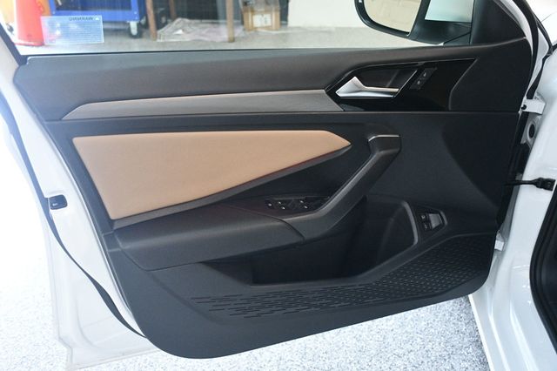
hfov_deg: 55.8
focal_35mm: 34
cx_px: 278
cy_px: 186
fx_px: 526
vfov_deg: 38.8
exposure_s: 1/100
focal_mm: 23
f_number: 3.8
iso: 3200
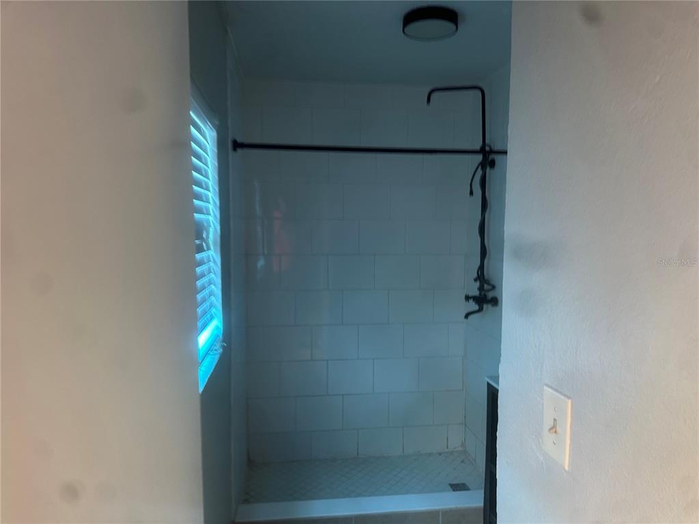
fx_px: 485
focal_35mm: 24
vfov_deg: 56.8
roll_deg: -1.4
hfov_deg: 71.6
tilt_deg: -3.6
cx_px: 350
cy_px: 262
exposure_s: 1/98
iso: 250
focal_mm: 6.86
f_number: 1.78
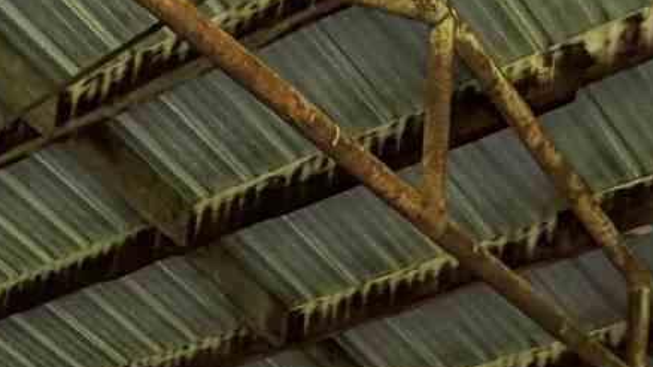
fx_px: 1852
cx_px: 316
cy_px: 1177
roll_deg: -0.9
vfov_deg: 8.8
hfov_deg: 20.0
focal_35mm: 107
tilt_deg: +1.6
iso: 200
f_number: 2.2
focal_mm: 2.22
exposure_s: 1/121
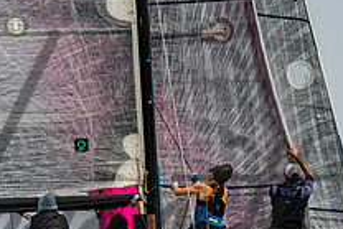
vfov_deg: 2.0
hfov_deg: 3.0
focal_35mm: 690
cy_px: 210
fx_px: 6579
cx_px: 149
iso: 360
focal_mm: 200
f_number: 5
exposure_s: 1/4000
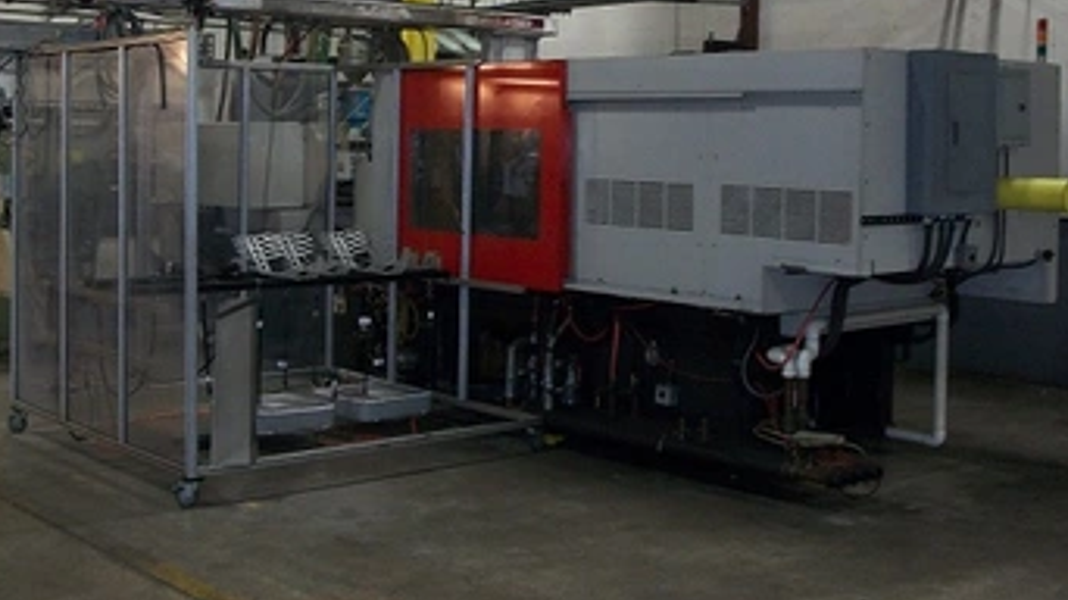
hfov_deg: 40.6
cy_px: 153
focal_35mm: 51
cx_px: 531
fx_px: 1444
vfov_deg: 23.2
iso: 240
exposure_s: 1/40
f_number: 3.2
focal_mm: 7.1
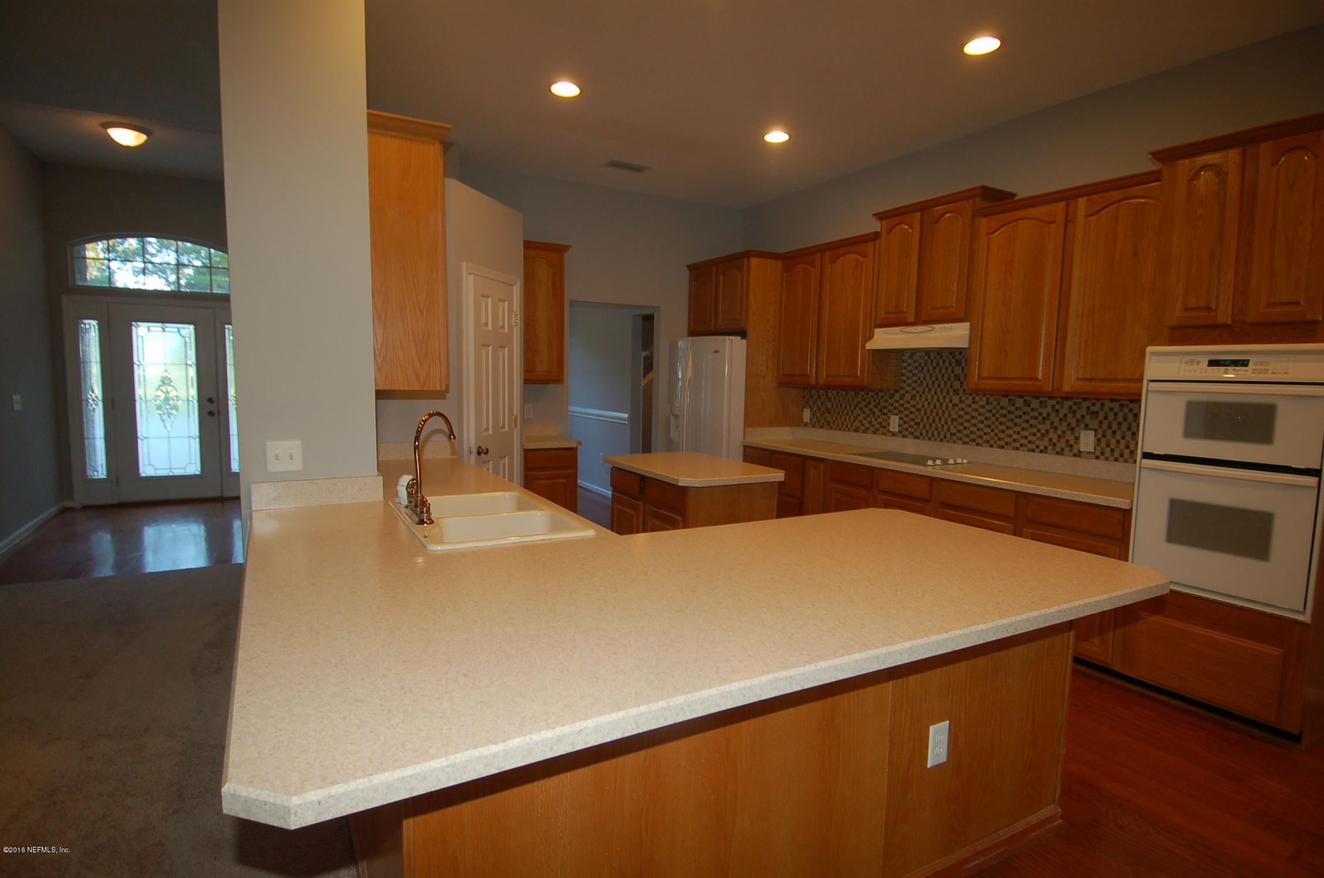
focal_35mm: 18
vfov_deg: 67.2
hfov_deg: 90.1
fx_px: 661
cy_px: 439
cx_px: 662
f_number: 4
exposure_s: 1/60
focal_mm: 12
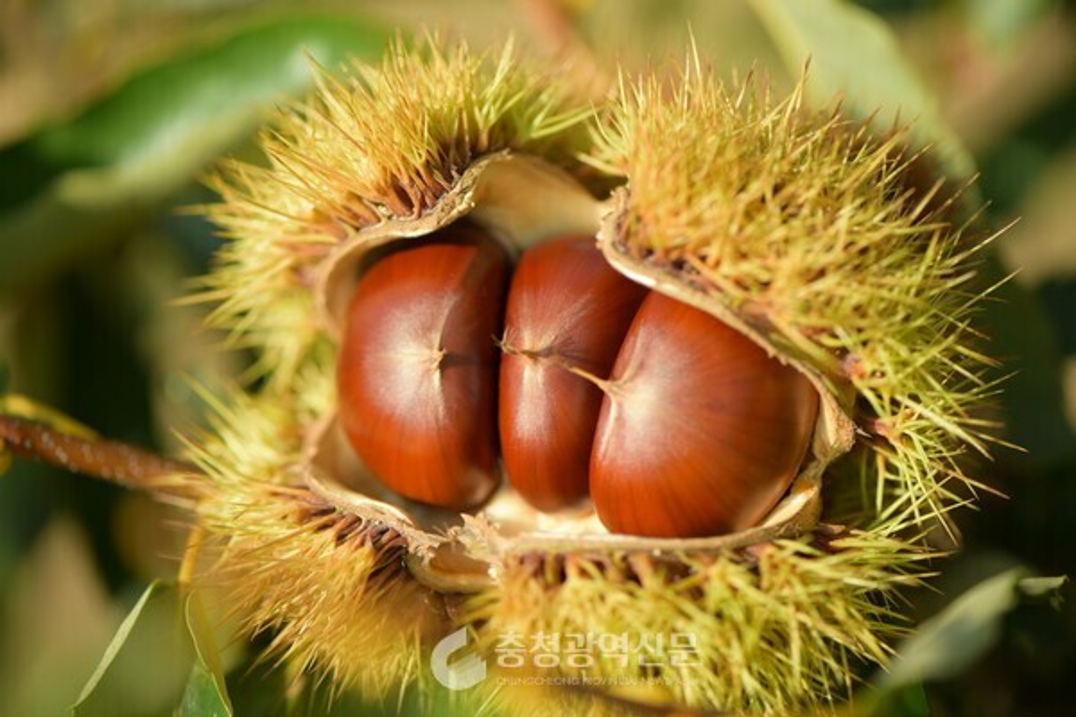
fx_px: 3138
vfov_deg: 13.0
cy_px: 358
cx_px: 538
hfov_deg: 19.5
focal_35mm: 105
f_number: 3.5
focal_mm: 105
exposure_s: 1/800
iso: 100
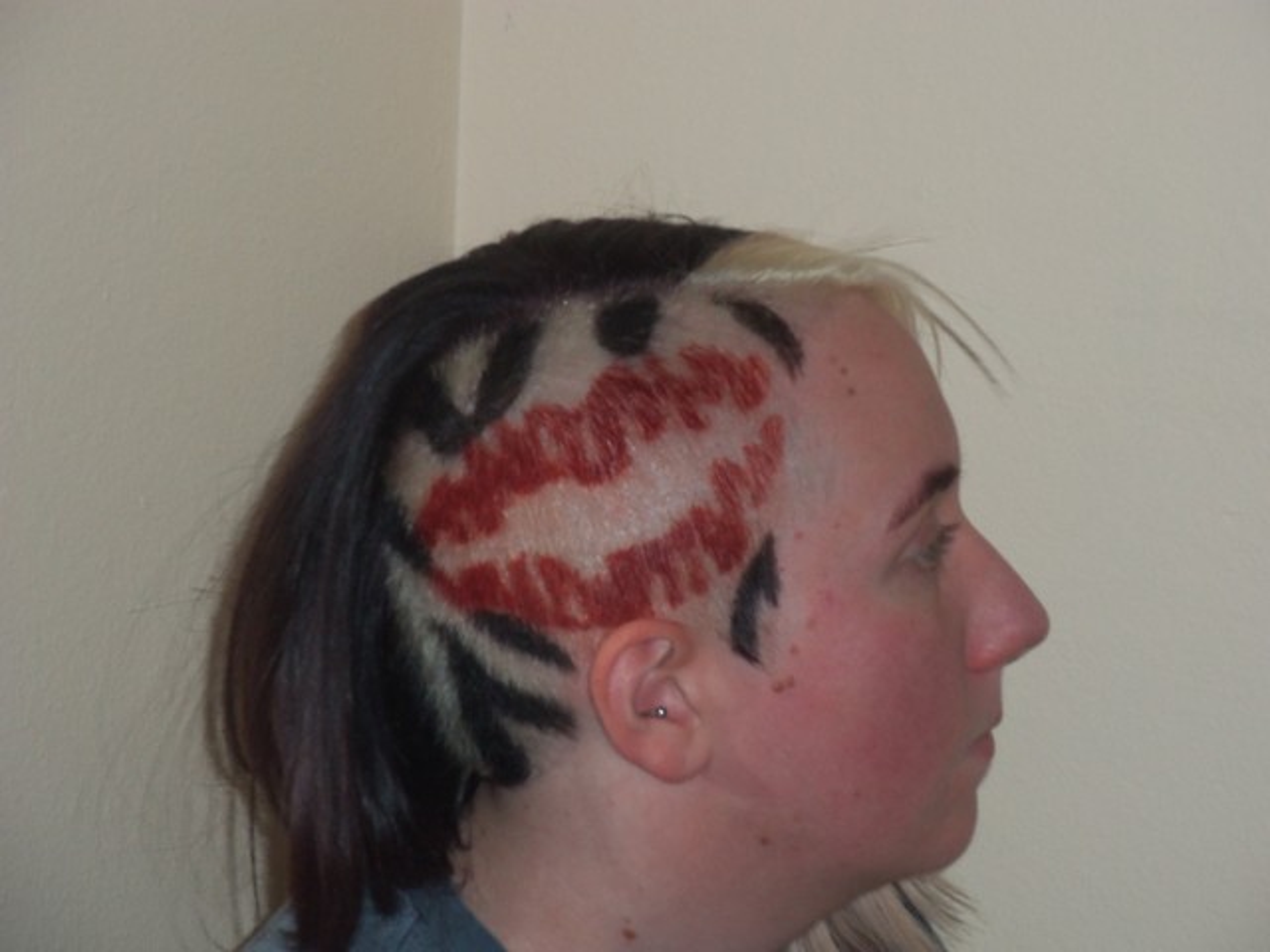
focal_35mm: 140
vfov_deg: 10.6
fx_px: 5136
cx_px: 635
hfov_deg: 14.1
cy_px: 476
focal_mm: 25.3
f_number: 5.7
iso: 160
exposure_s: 1/200
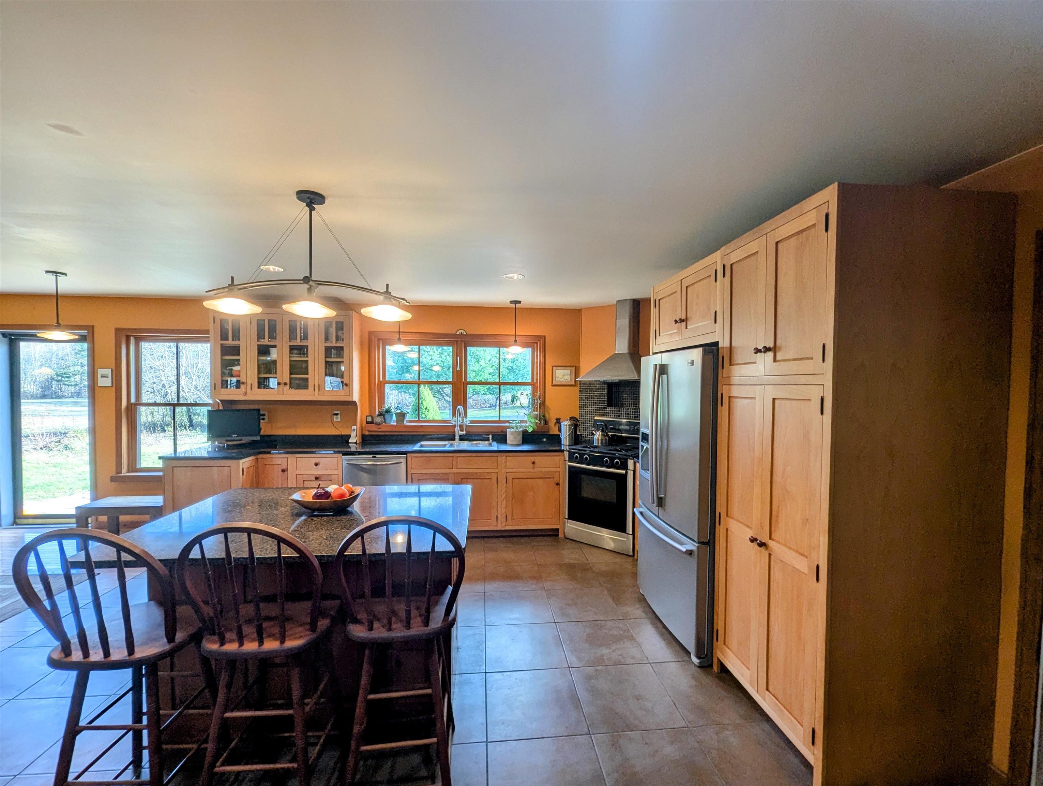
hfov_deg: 106.1
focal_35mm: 13
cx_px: 522
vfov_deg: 90.1
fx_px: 392
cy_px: 393
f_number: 2.2
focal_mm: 1.95
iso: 63
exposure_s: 1/120
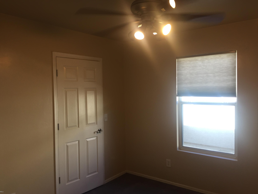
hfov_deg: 60.0
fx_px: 224
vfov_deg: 46.8
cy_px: 98
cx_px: 128
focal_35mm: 30
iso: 32
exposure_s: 1/40
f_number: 2.2
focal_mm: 4.15
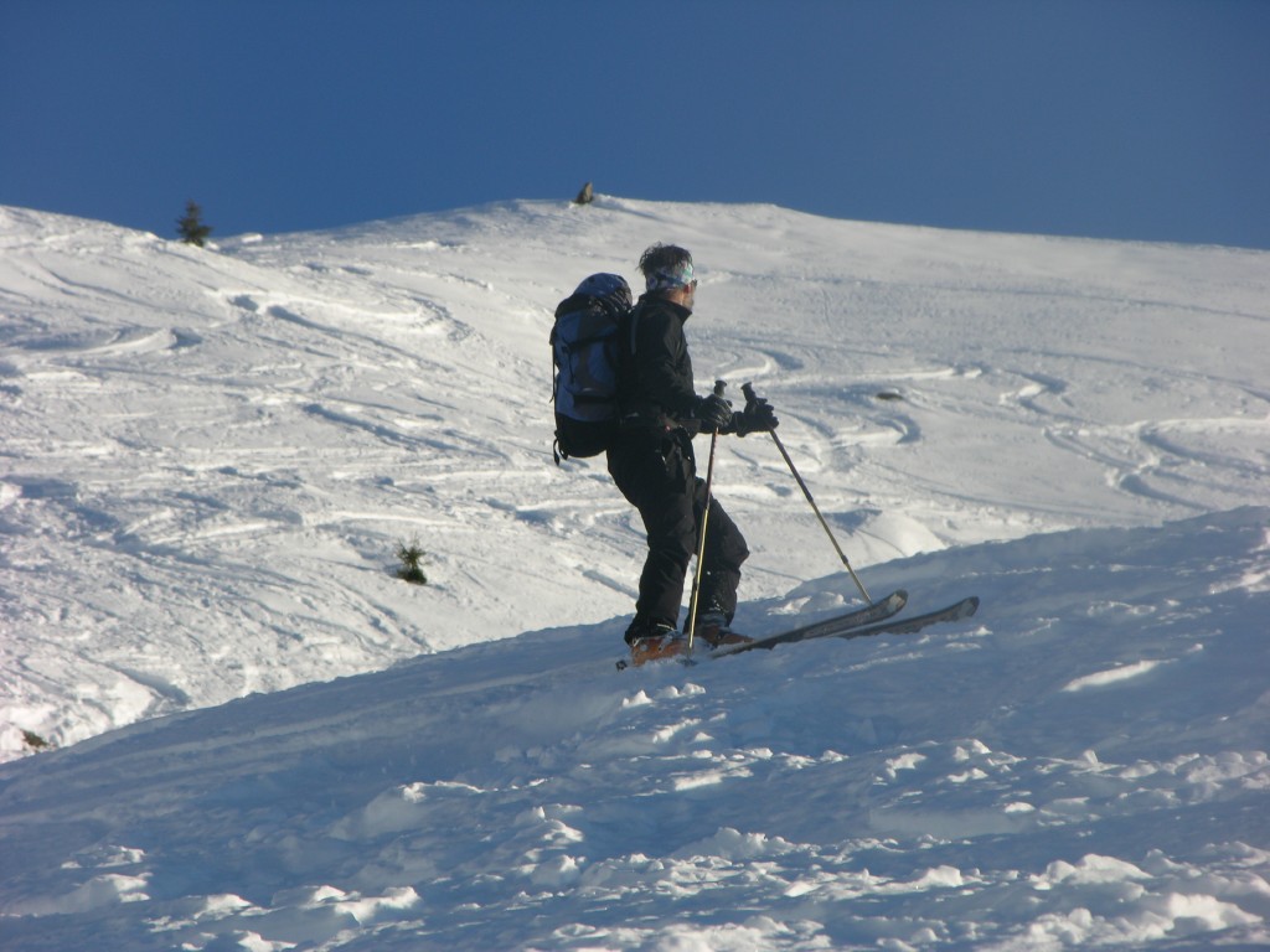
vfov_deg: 5.3
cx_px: 635
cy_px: 476
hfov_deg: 7.1
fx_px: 10273
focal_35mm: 280
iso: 50
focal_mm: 71.2
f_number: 5.9
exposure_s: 1/305
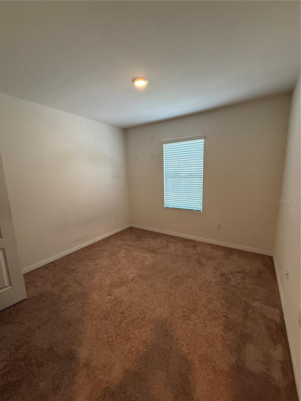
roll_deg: +2.5
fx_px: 162
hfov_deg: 85.7
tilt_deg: -8.2
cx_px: 150
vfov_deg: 102.1
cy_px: 200
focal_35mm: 14
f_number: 2.2
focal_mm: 2.22
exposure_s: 1/120
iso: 400
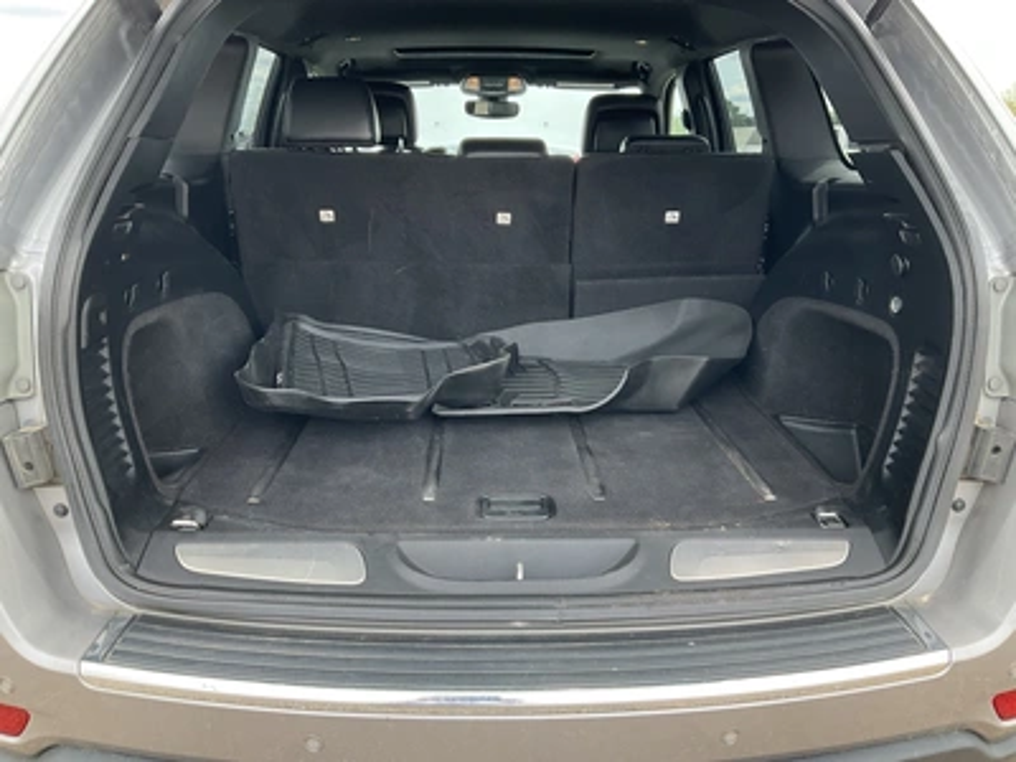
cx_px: 508
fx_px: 851
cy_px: 381
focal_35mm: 29
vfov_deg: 48.2
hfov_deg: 61.7
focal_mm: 3
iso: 25
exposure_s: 1/162
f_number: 1.8
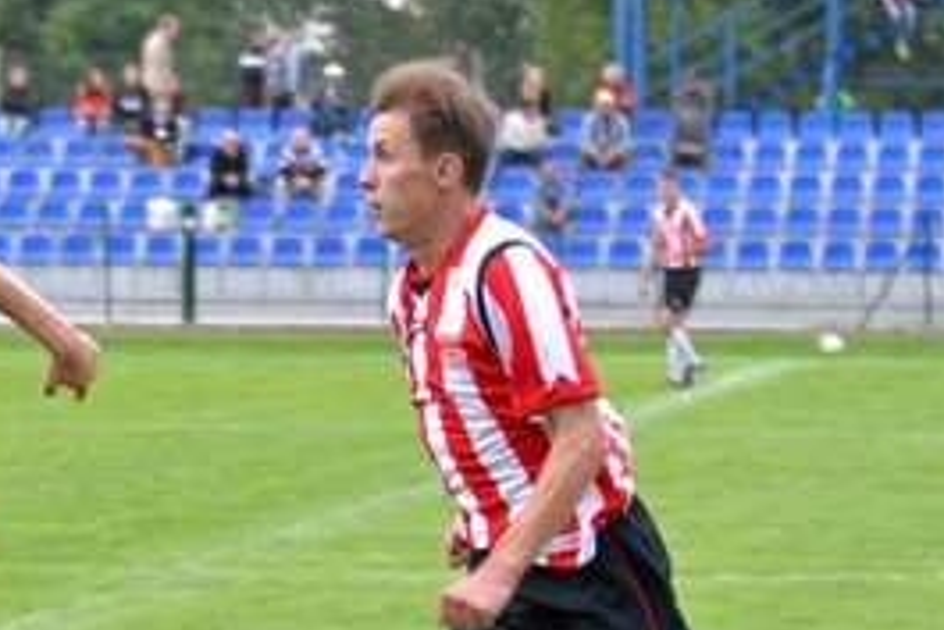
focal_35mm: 276
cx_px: 85
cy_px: 584
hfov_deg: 7.4
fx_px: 7247
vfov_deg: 5.0
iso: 800
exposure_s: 1/640
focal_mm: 75
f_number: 4
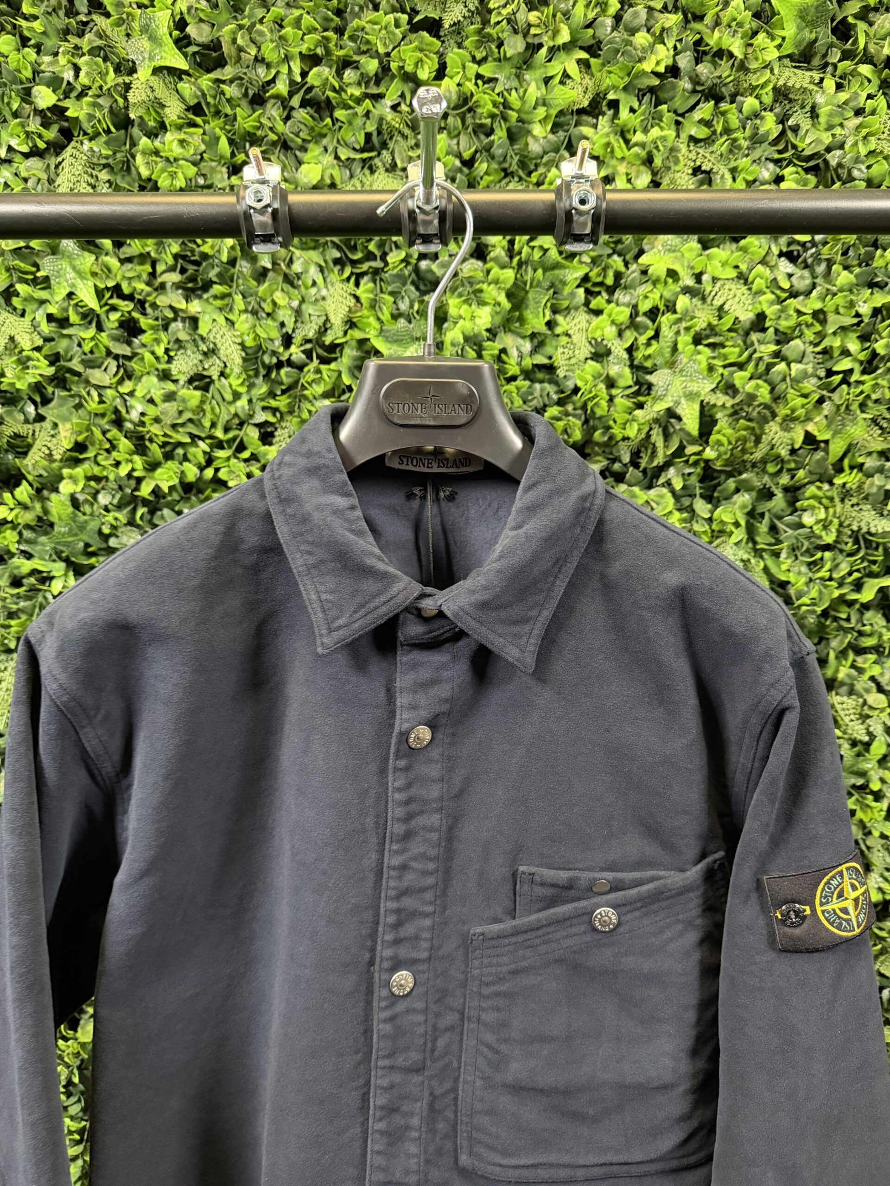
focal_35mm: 24
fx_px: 823
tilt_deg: -8.9
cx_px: 445
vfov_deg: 71.6
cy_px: 593
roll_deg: +1.0
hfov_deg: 56.8
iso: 800
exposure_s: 1/53
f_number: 1.78
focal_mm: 6.76
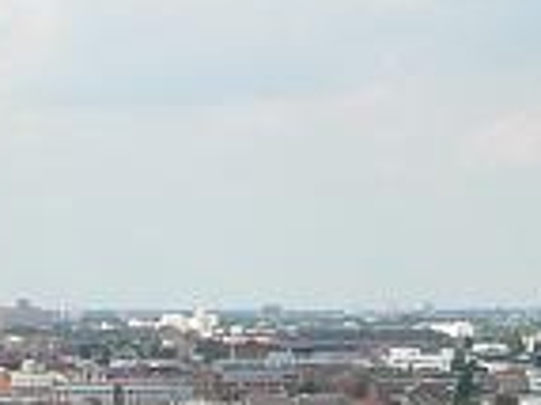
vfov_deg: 5.4
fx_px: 4294
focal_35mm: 275
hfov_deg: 7.0
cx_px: 980
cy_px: 484
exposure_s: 1/400
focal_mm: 8.1
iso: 80
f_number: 5
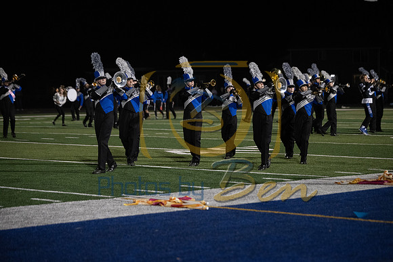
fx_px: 1146
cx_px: 196
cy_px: 131
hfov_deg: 19.5
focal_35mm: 105
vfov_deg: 13.0
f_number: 2.8
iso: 5000
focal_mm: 105
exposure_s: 1/1250
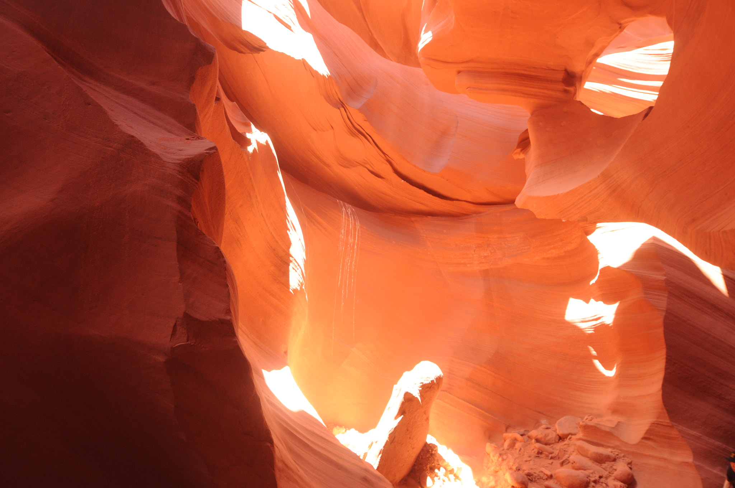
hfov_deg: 81.3
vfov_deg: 59.4
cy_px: 244
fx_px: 428
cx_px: 368
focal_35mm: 21
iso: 640
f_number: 5
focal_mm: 14
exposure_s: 1/125
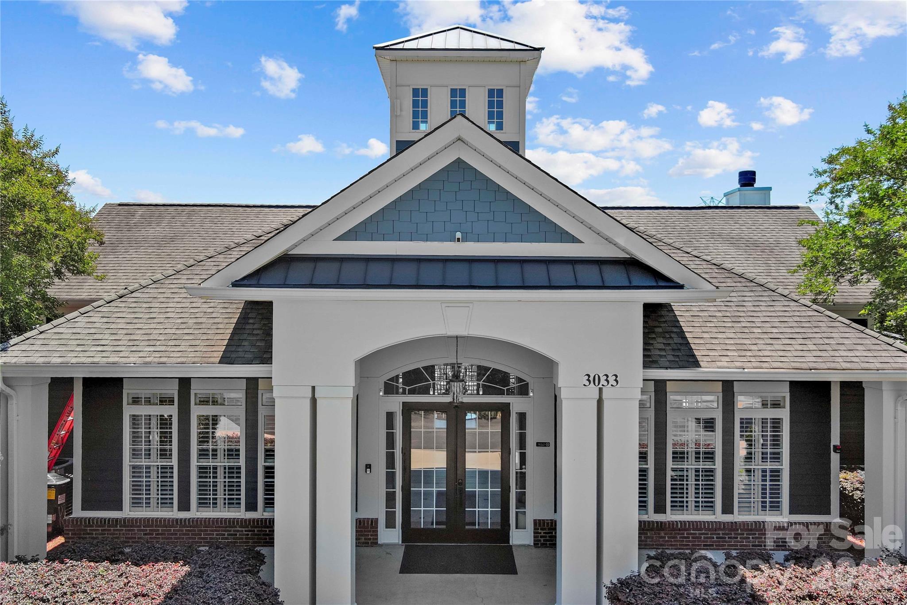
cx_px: 454
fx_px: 731
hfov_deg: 63.7
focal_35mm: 29
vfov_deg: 45.0
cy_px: 302
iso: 100
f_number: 2.8
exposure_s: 1/1000
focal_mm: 10.57
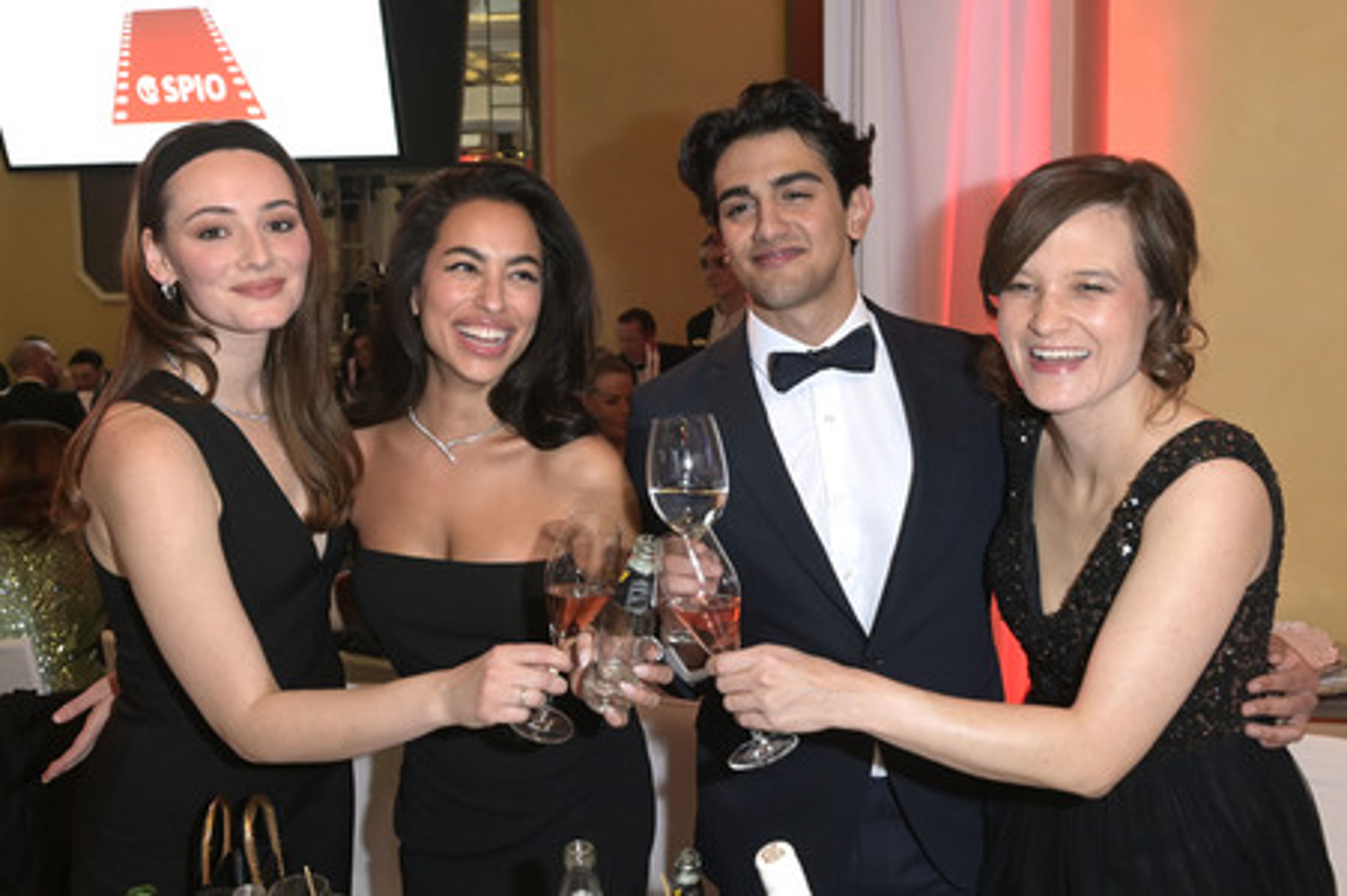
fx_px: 1084
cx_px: 674
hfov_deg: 63.7
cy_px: 448
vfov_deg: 44.9
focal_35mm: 29
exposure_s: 1/100
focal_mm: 29
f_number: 5
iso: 2500
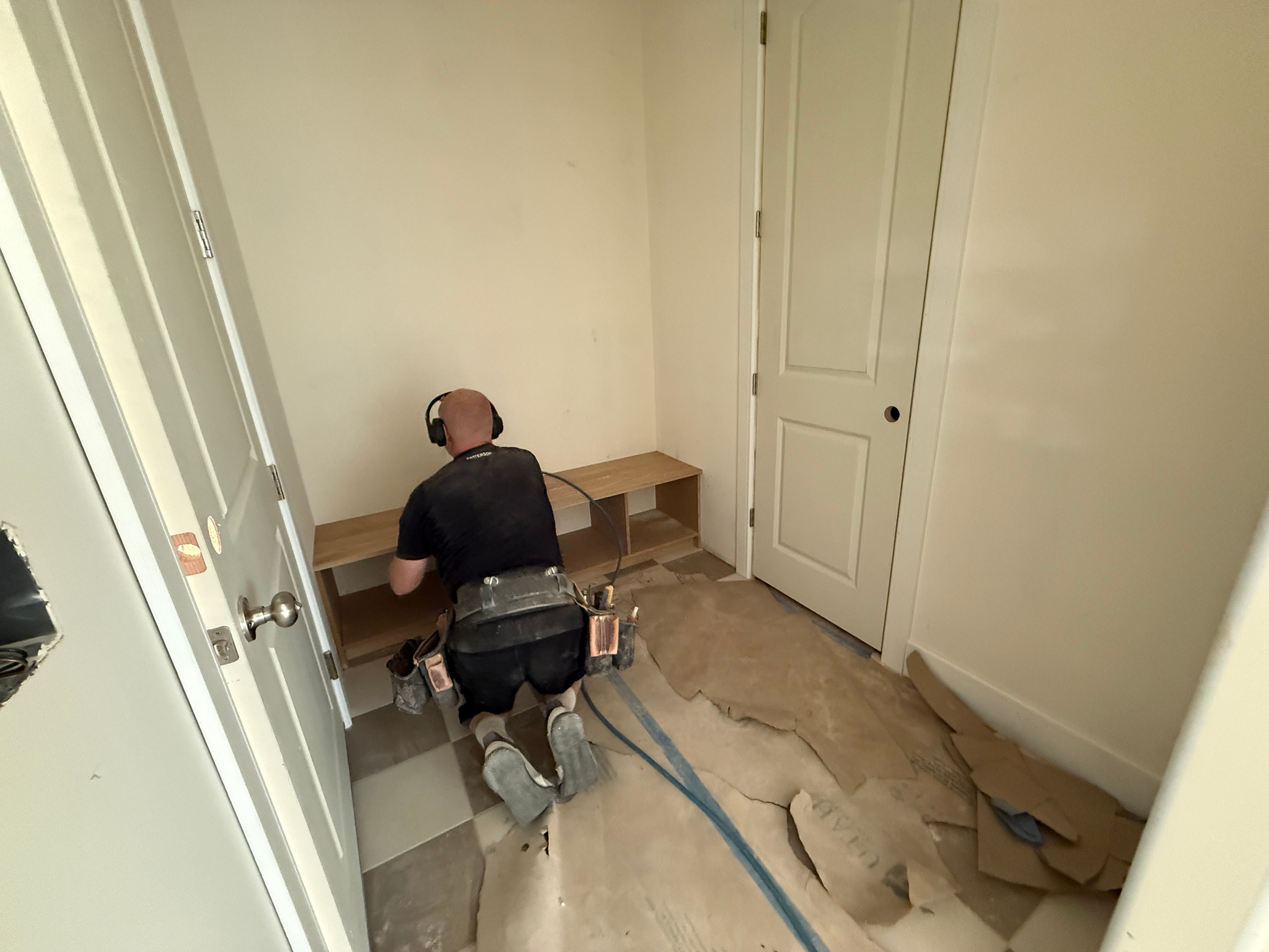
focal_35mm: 14
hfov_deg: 102.1
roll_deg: +3.6
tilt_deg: -18.8
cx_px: 634
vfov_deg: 85.7
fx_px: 513
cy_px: 476
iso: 800
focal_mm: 2.22
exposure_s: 1/60
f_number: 2.2
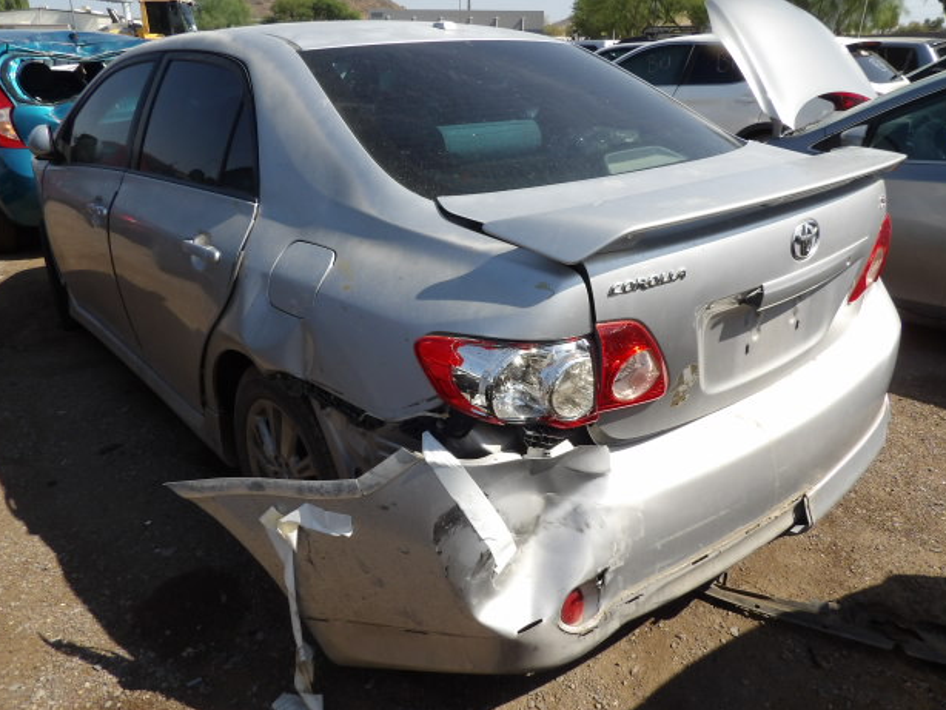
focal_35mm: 25
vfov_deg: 54.9
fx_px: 683
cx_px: 473
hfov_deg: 69.4
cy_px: 343
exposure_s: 1/424
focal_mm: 4.3
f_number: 5.6
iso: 100
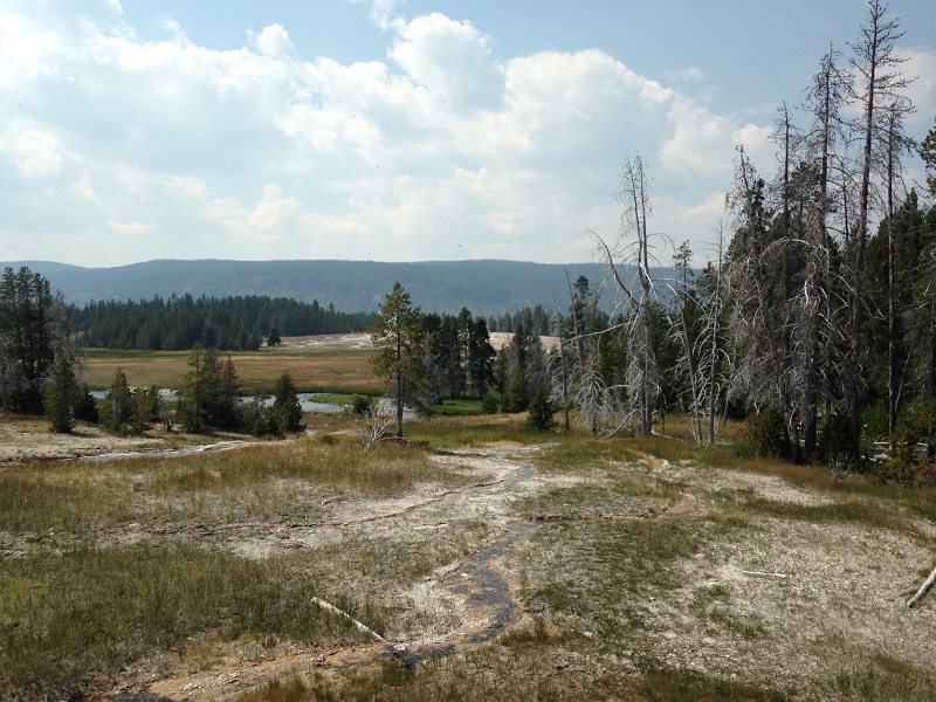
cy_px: 351
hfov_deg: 55.4
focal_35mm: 33
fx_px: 892
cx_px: 468
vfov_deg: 42.9
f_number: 2.4
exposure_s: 1/2262
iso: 50
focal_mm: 4.12
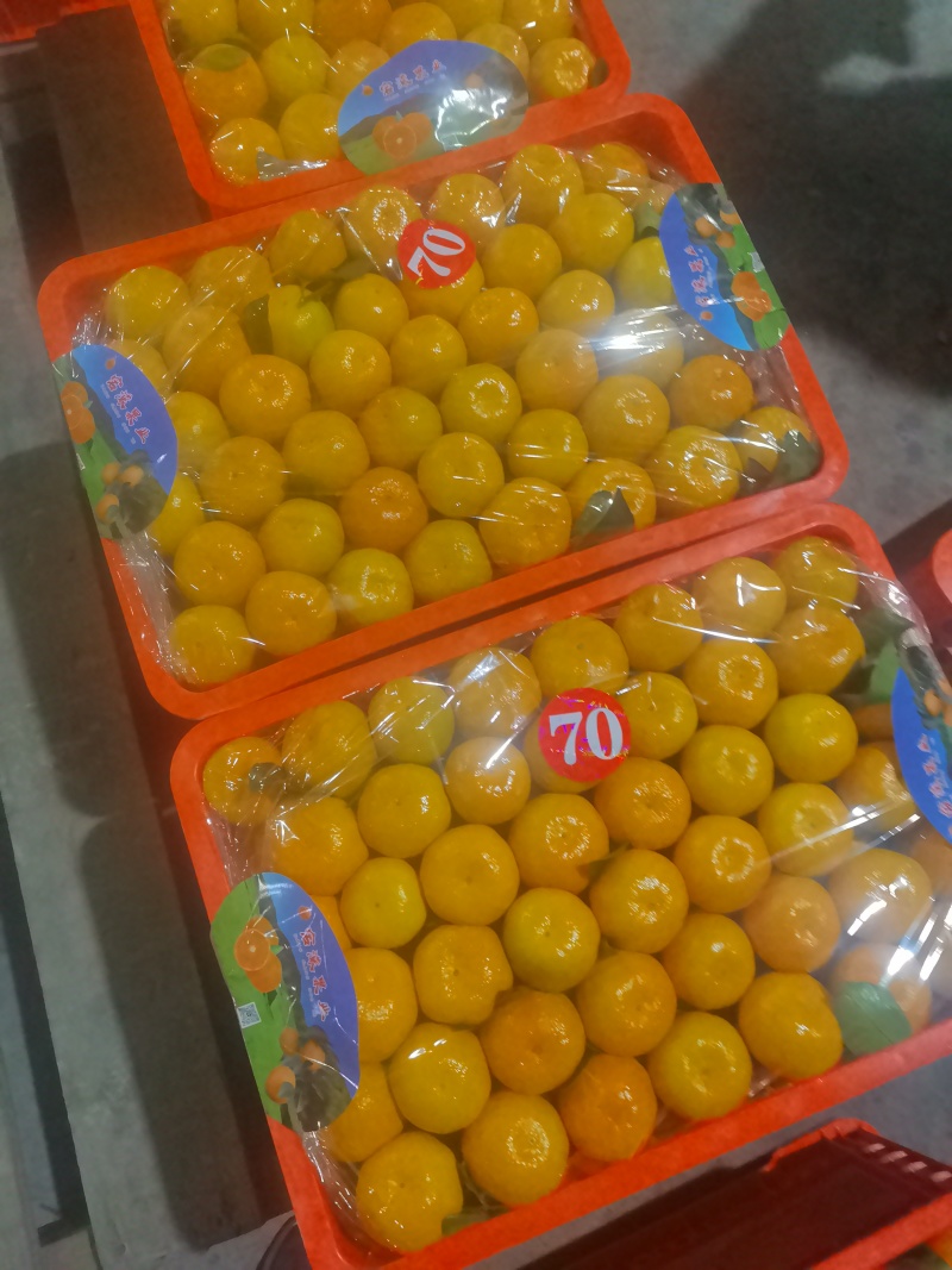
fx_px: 990
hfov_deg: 51.3
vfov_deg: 65.3
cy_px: 635
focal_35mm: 27
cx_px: 476
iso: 400
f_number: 2
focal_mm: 5.72
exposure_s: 1/100
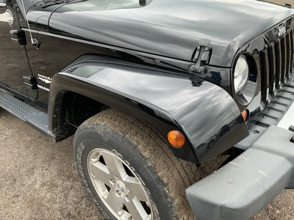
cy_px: 110
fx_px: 238
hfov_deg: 63.4
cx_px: 147
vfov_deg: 49.7
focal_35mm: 28
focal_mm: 3
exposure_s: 1/223
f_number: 1.8
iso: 20
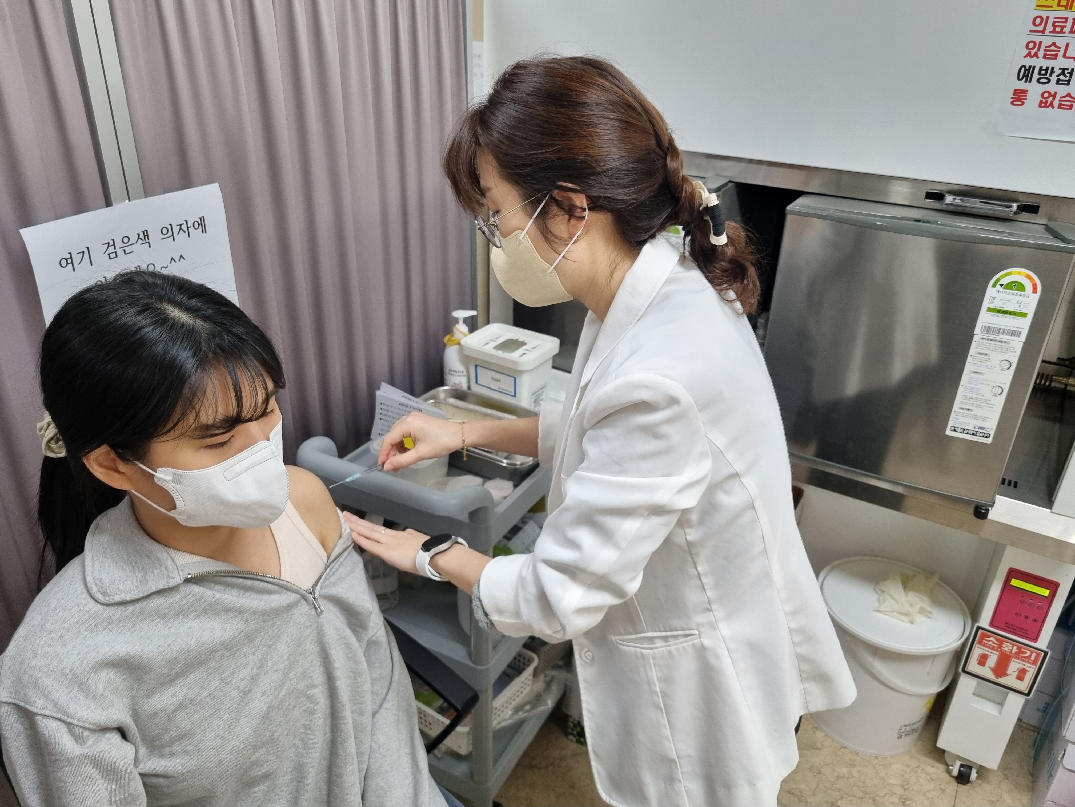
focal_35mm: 26
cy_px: 404
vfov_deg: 53.1
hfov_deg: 67.3
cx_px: 538
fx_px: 807
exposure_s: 1/120
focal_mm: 5.4
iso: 200
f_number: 1.8
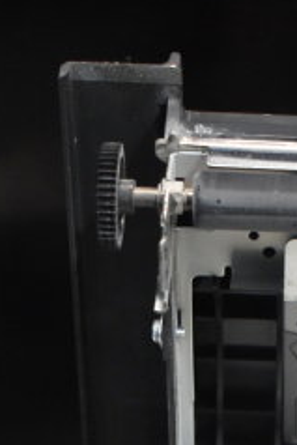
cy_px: 797
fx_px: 2211
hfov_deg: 7.6
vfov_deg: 10.8
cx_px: 321
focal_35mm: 179
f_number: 4.2
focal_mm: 31
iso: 2000
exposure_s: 1/160
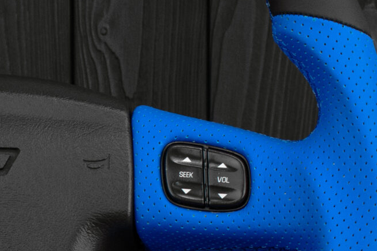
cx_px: -42
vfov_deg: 6.7
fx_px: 2156
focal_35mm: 206
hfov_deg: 9.9
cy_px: 189
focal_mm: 35
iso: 500
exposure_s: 1/125
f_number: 6.3
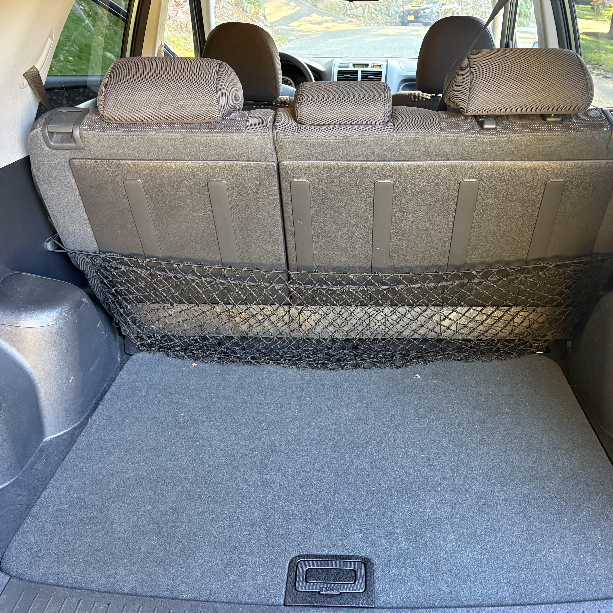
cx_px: 337
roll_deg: -0.3
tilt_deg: -25.8
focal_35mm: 31
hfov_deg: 52.4
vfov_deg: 52.5
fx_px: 621
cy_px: 307
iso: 320
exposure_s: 1/60
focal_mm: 5.96
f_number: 1.6
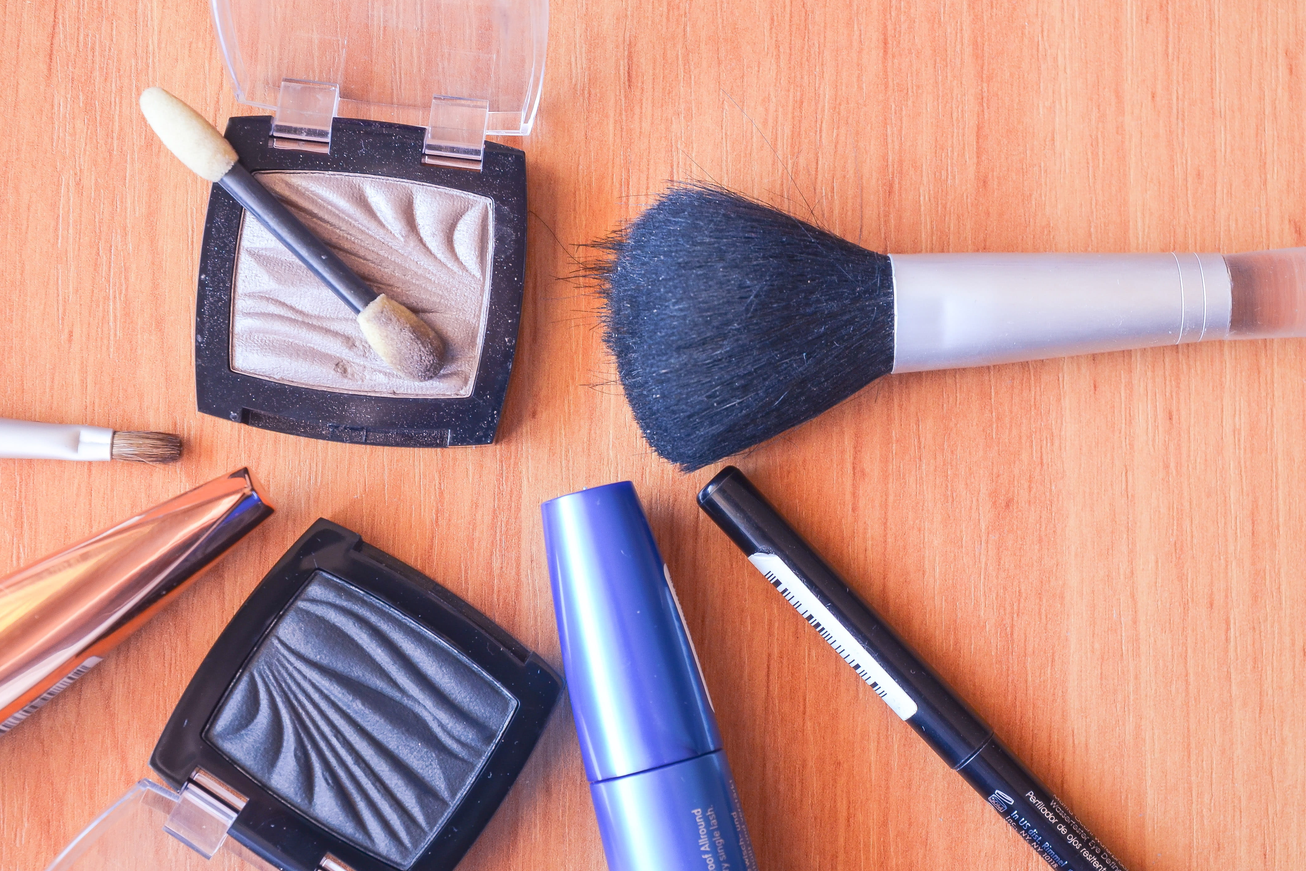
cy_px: 482
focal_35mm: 87
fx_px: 3156
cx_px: 715
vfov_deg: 15.7
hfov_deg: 23.4
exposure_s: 1/50
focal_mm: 50
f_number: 7.1
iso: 400
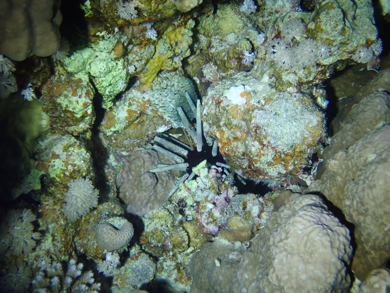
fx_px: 518
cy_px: 146
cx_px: 195
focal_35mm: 46
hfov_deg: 41.2
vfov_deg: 31.5
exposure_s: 1/40
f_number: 3.1
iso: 800
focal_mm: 8.41
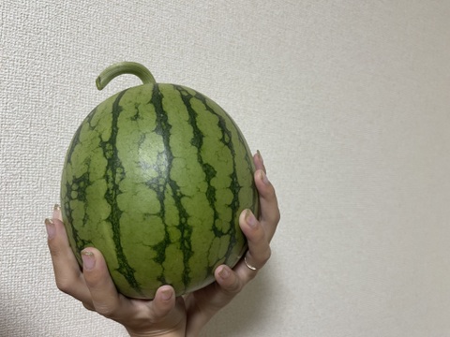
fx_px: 325
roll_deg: -4.8
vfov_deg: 54.9
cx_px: 225
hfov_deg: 69.4
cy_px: 168
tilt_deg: -2.4
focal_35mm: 25
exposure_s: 1/63
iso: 100
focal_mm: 5.1
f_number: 1.6
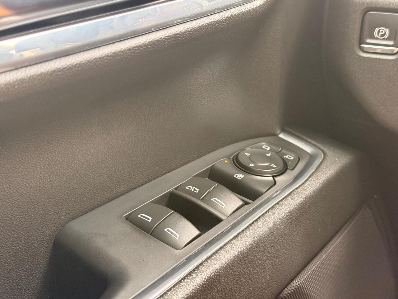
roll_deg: +2.4
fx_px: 552
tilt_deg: -28.1
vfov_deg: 30.3
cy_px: 150
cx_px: 199
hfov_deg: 39.7
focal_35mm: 48
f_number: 1.78
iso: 250
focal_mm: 6.76
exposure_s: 1/49
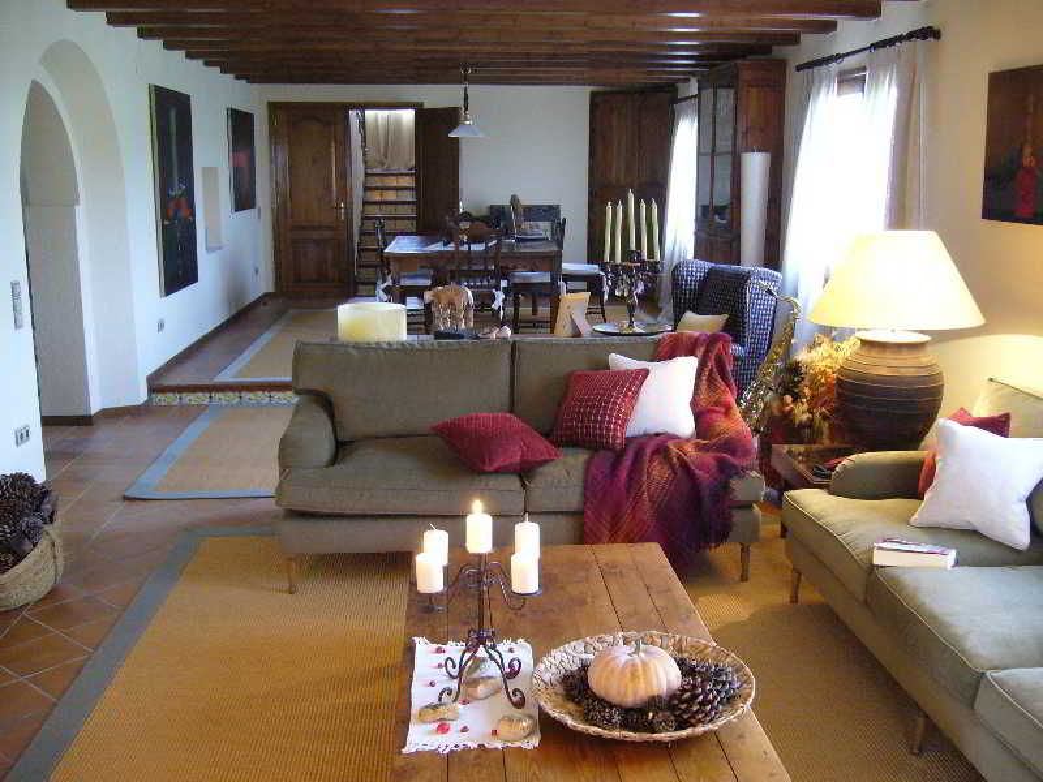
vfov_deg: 40.7
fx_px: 1055
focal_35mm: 35
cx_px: 522
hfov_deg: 52.6
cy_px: 391
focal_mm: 5.8
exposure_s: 1/8
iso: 200
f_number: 2.8
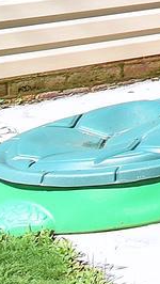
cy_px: -314
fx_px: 1001
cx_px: 892
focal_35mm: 133
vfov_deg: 13.4
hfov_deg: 5.5
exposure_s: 1/160
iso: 100
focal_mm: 11
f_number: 6.3
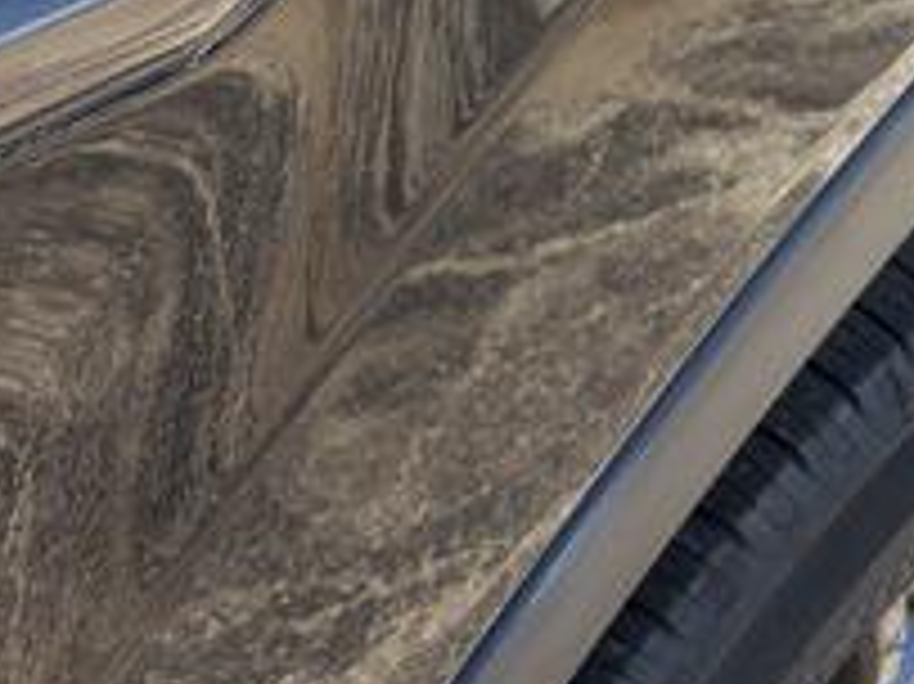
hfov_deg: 23.4
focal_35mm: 82
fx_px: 2164
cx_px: 144
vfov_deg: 16.4
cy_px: -333
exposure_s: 1/318
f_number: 2.4
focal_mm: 4.3
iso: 50
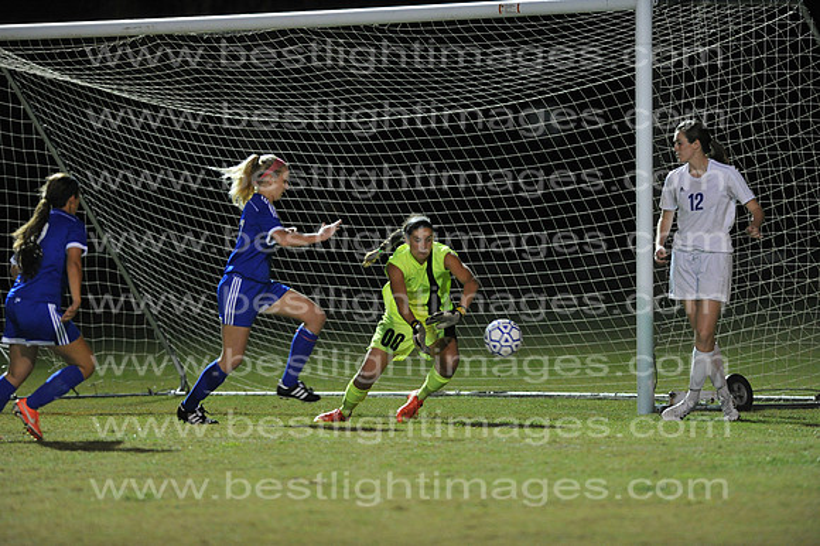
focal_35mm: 300
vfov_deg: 4.6
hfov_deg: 6.9
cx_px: 410
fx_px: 6829
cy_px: 273
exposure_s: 1/500
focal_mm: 300
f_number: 3.5
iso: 4000
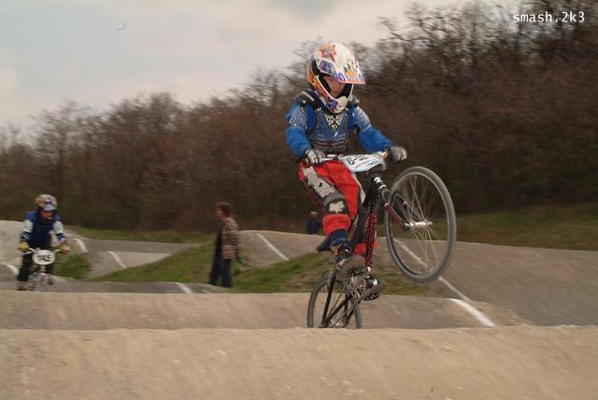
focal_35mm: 52
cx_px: 299
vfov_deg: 25.8
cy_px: 200
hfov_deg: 37.8
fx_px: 873
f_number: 9.5
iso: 100
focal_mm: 35
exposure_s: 1/125
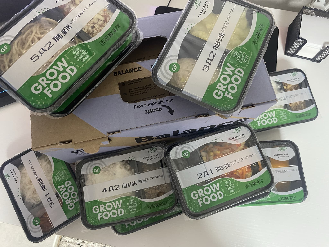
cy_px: 124
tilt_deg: -72.6
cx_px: 164
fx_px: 247
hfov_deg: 67.3
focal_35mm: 26
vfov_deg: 53.1
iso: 320
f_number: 1.8
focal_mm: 4.25
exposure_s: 1/50
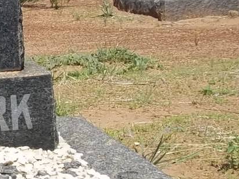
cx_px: -85
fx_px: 648
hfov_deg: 19.1
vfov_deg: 15.7
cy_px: 91
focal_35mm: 94
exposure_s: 1/500
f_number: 5.5
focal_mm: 5.7
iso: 80
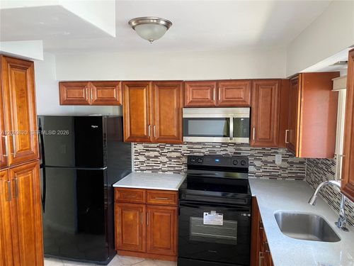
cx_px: 177
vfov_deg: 53.1
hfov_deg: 67.3
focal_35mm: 26
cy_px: 133
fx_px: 266
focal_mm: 4.25
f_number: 1.8
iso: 640
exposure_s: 1/38
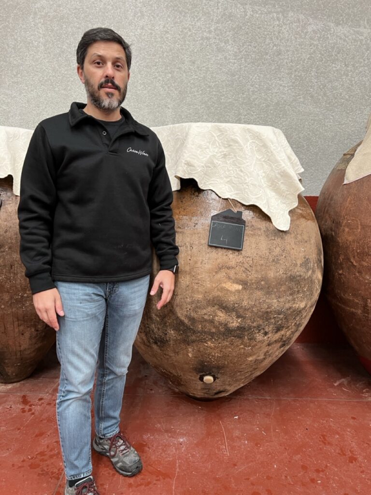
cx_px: 186
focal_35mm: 26
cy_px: 248
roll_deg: -0.6
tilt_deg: -10.4
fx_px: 372
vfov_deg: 67.3
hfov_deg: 53.1
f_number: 1.5
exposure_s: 1/62
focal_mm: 5.7
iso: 125
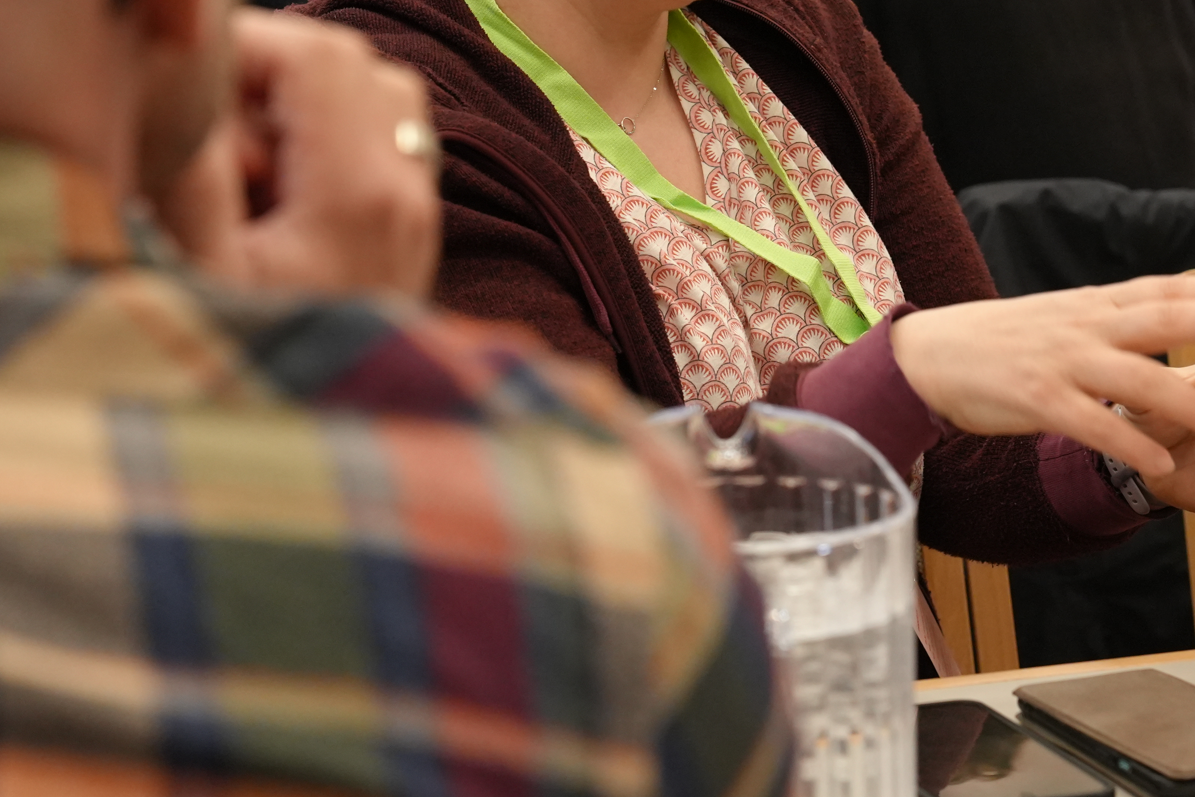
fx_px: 4149
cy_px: 169
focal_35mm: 125
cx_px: 640
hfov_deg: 16.4
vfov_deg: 10.9
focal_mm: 57
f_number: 4
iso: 2500
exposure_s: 1/160
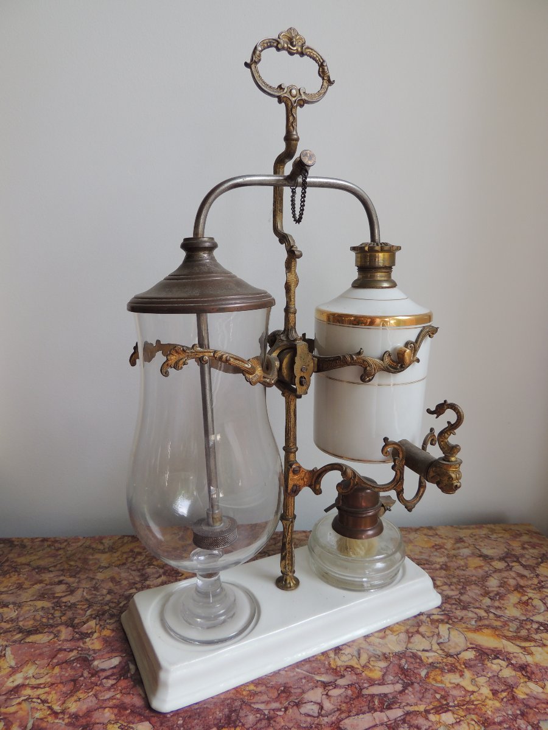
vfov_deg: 71.6
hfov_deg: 56.8
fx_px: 507
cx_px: 274
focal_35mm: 24
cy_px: 365
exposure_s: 1/30
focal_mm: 4.3
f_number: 3
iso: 100
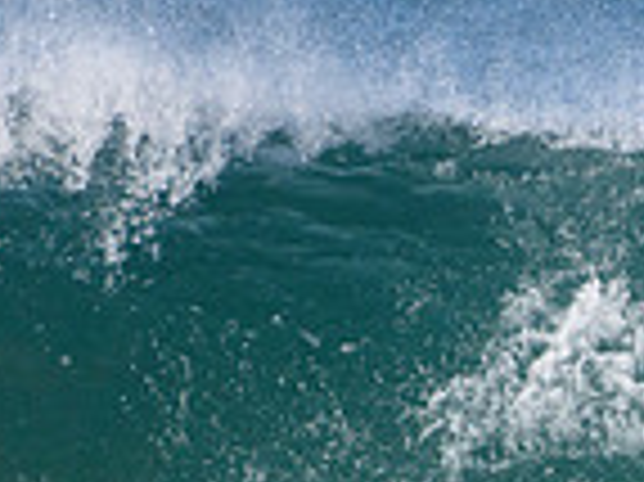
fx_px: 54353
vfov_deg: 0.5
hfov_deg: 0.7
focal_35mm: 2924
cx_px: 1274
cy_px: 615
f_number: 5.6
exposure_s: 1/4000
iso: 640
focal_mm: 500
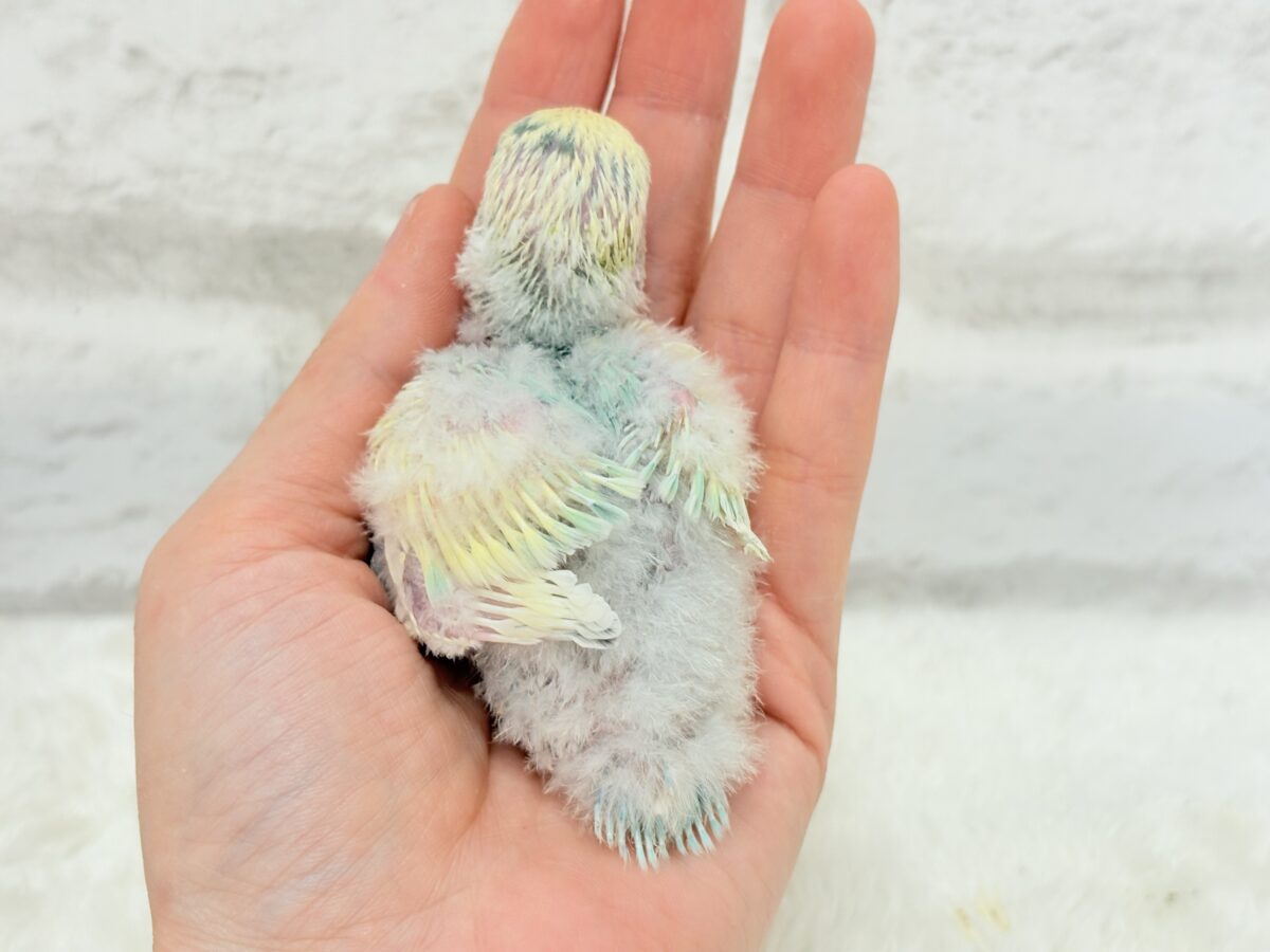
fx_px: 1908
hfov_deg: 36.8
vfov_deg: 28.0
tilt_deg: -27.6
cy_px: 476
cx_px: 635
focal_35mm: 52
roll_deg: -3.2
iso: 40
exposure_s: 1/50
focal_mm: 5.96
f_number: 1.6
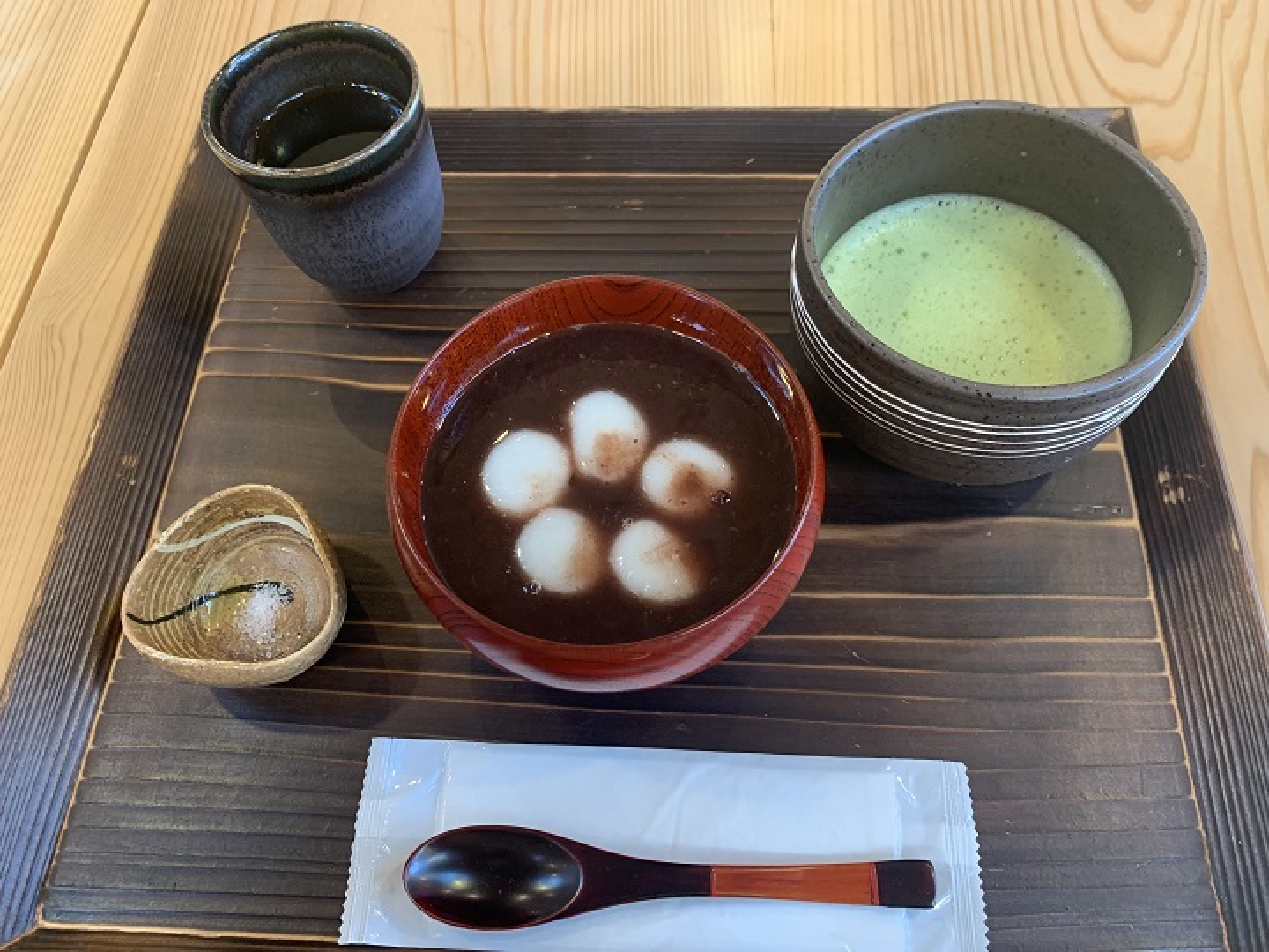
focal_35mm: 26
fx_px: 953
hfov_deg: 67.3
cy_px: 476
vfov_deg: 53.1
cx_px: 634
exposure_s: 1/50
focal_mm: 4.25
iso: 160
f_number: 1.8
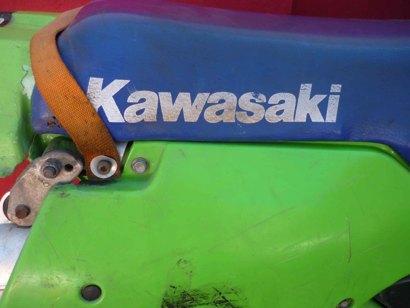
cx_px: 205
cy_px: 154
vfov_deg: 42.9
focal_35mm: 33
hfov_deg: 55.4
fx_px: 391
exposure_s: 1/125
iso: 100
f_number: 2.8
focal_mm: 5.5
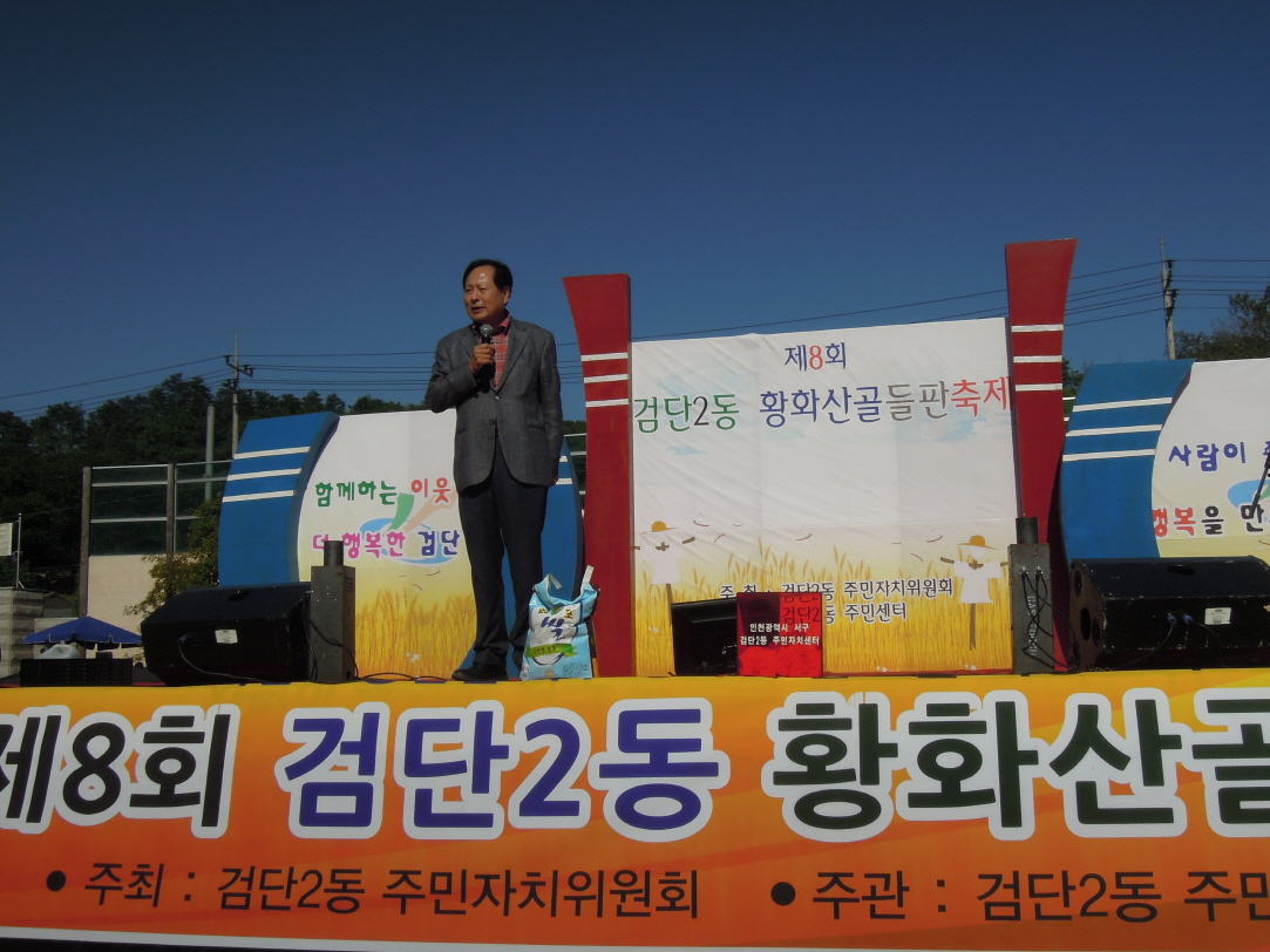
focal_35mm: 40
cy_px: 476
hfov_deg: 46.8
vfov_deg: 36.0
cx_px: 635
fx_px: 1467
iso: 160
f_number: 7.4
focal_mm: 7.2
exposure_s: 1/1600
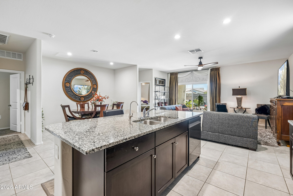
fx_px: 130
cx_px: 146
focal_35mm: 16
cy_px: 98
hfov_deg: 96.7
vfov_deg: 73.8
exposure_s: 1/8
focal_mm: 16
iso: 400
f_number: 8
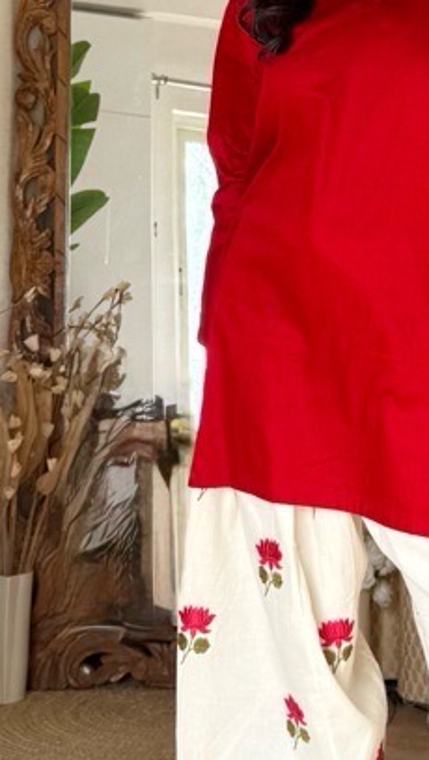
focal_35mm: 82
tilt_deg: +6.4
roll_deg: +0.4
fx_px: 1656
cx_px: 371
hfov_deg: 14.6
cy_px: 37
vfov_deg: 24.9
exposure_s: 1/220
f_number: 1.78
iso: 64
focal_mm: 6.76
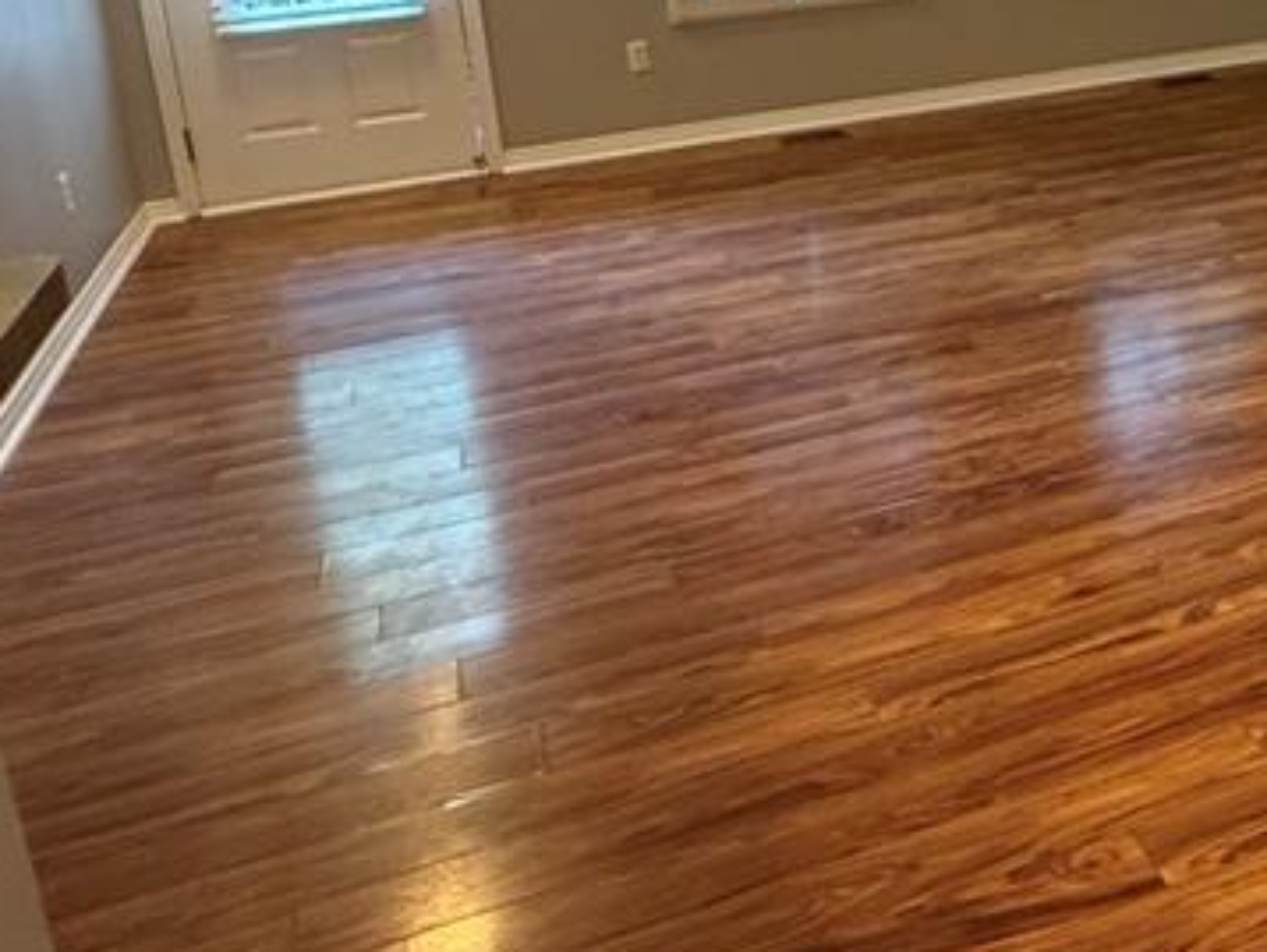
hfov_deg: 43.3
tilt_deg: -12.5
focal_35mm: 40
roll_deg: +2.1
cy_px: 96
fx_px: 1465
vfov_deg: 34.0
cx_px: 1108
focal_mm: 2.22
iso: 500
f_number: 2.2
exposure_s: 1/60
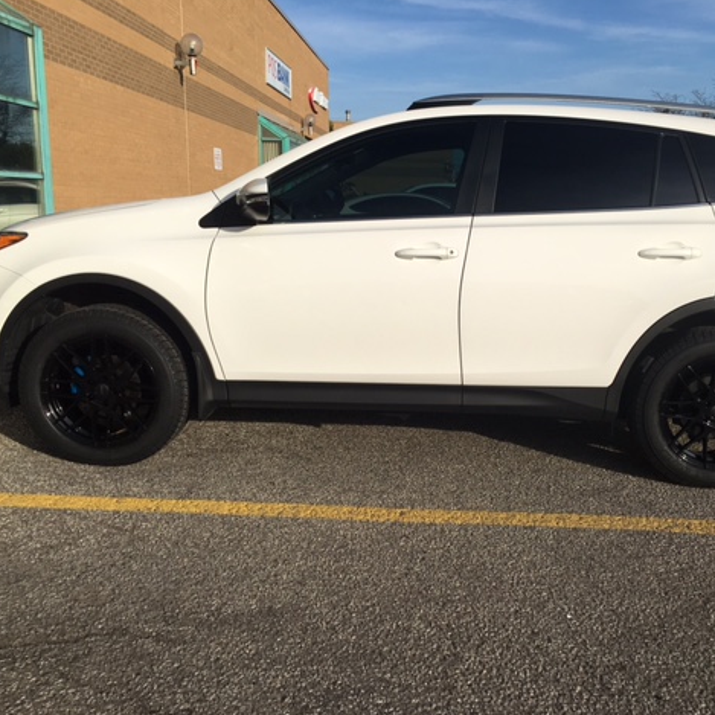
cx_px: 434
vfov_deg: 47.2
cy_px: 361
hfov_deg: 46.9
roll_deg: -1.3
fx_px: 818
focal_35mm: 35
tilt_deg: -10.0
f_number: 2.2
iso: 25
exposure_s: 1/2849
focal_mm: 4.15
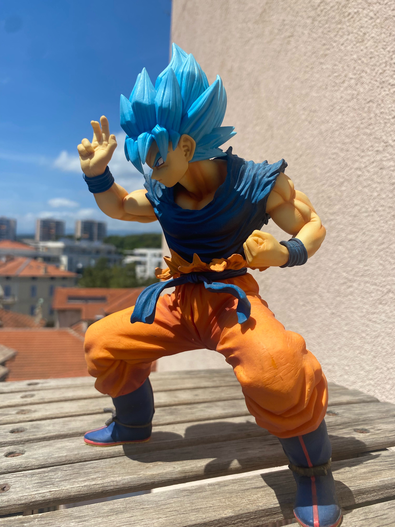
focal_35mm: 26
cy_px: 264
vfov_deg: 67.3
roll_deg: -3.0
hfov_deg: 53.1
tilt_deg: +0.5
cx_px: 198
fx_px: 396
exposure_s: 1/4115
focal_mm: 4.25
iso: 32
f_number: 1.8
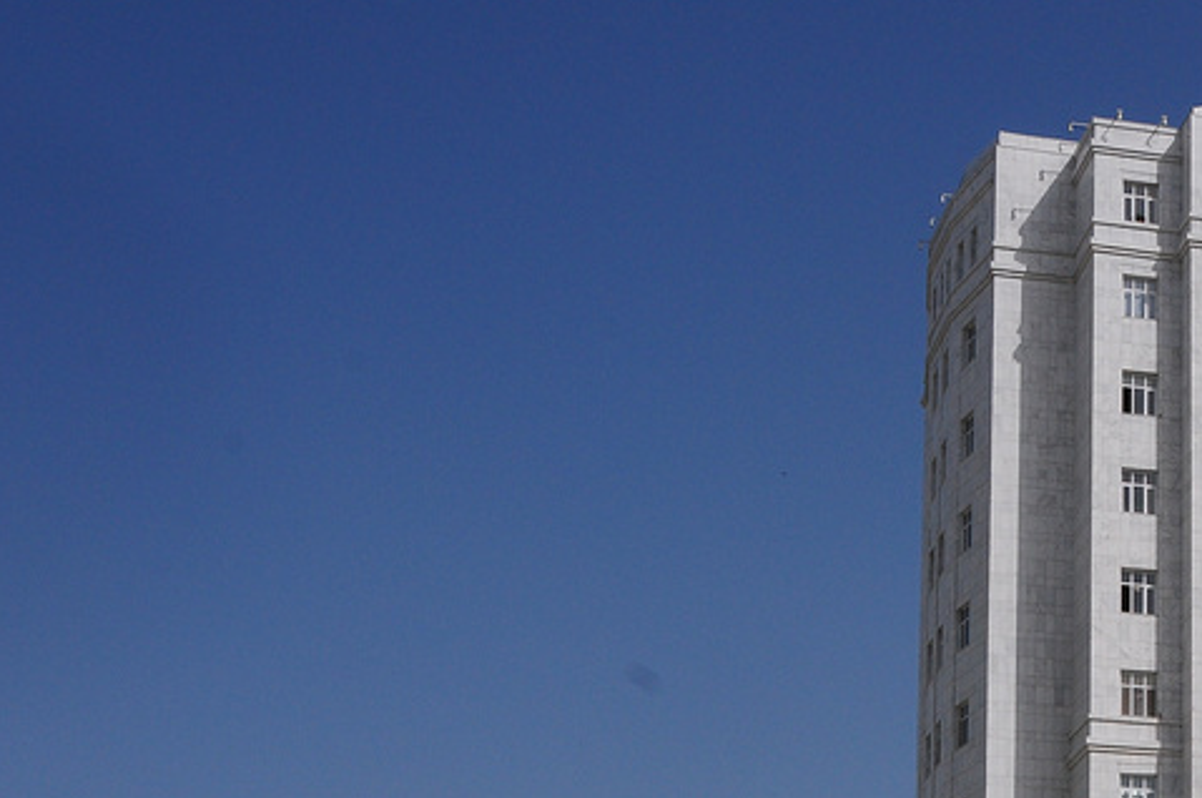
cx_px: 1275
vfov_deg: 17.3
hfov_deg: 24.8
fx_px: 2567
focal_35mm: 77
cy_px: 755
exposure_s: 1/800
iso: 250
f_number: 14
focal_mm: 24
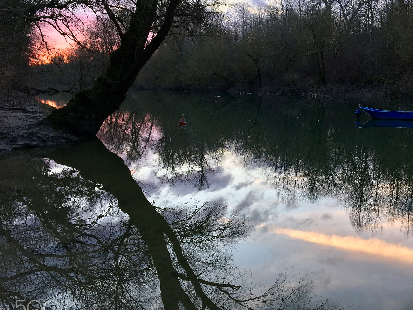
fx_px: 442
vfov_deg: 38.7
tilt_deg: -9.1
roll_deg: -0.5
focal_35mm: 37
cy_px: 153
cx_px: 259
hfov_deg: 49.6
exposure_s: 1/33
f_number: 2.2
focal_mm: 4.15
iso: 40
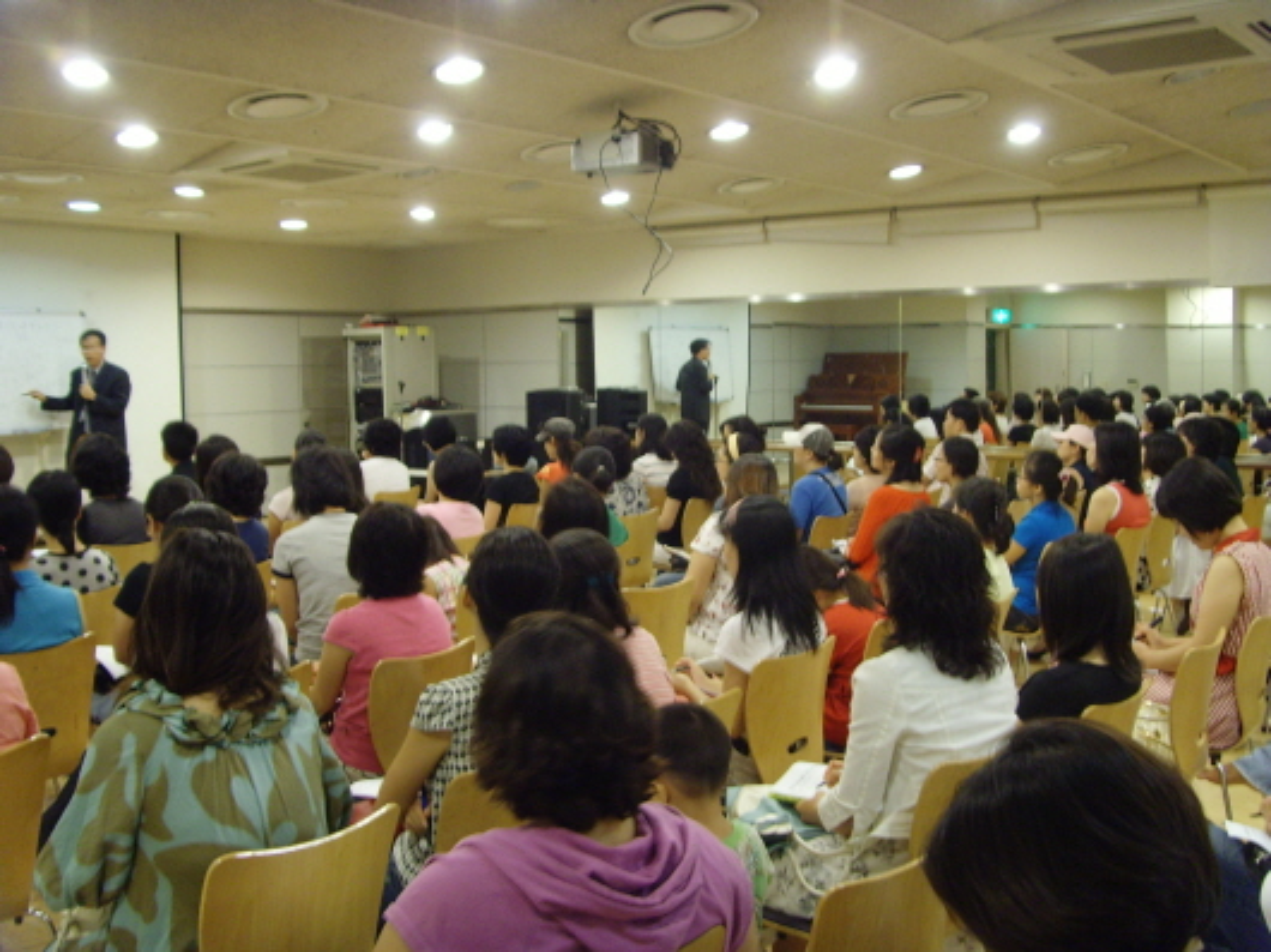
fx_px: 1431
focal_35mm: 39
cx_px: 636
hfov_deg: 47.9
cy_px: 476
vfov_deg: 36.8
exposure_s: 1/8
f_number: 3.5
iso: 200
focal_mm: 6.6
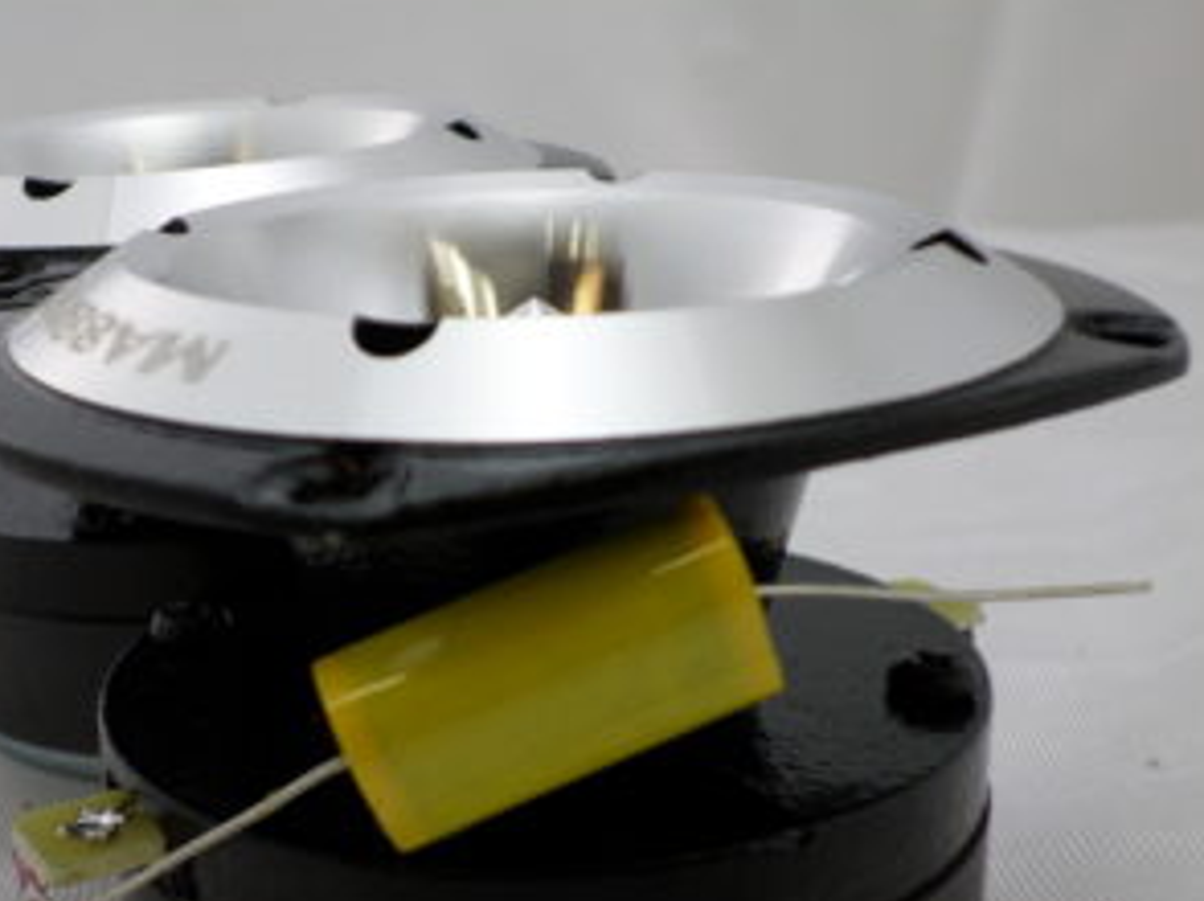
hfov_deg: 37.3
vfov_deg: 28.3
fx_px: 1772
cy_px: 618
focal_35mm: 51
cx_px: 471
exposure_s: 1/45
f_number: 3
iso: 80
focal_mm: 6.5
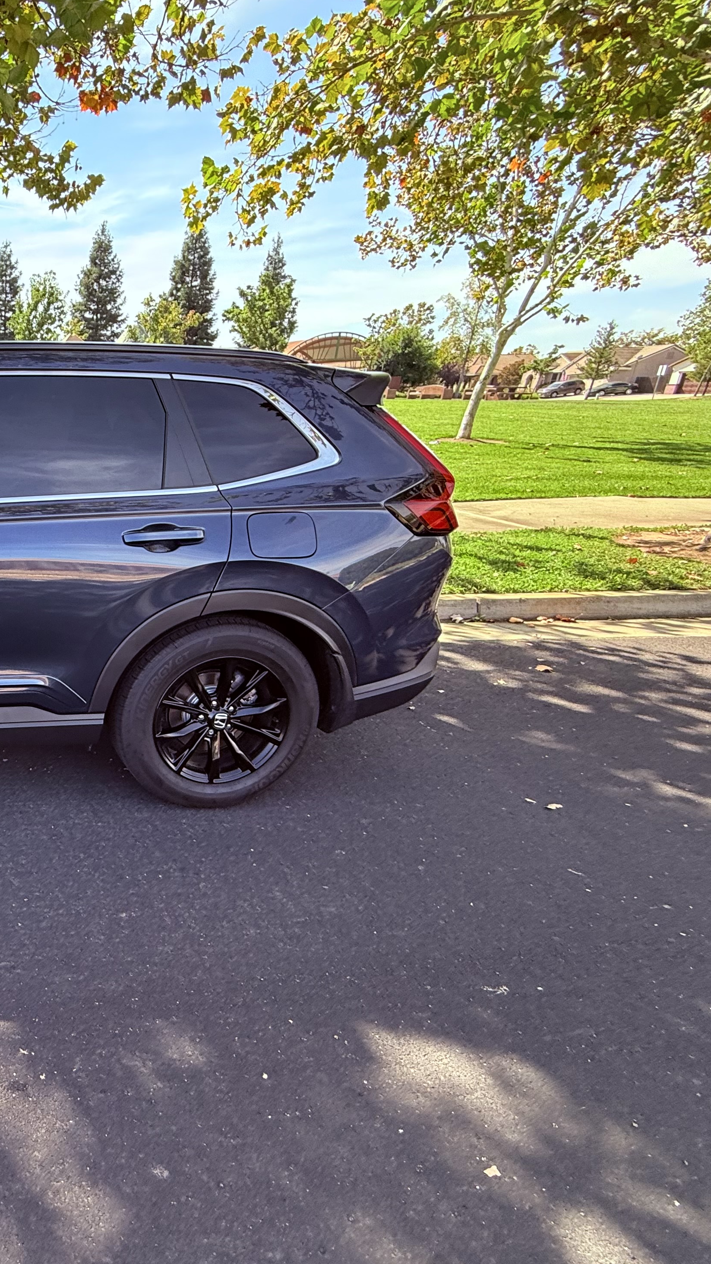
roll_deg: +1.0
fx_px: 704
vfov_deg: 83.8
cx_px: -59
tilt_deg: -20.0
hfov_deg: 42.8
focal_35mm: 21
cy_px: 648
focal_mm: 2.22
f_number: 2.2
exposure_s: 1/174
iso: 64
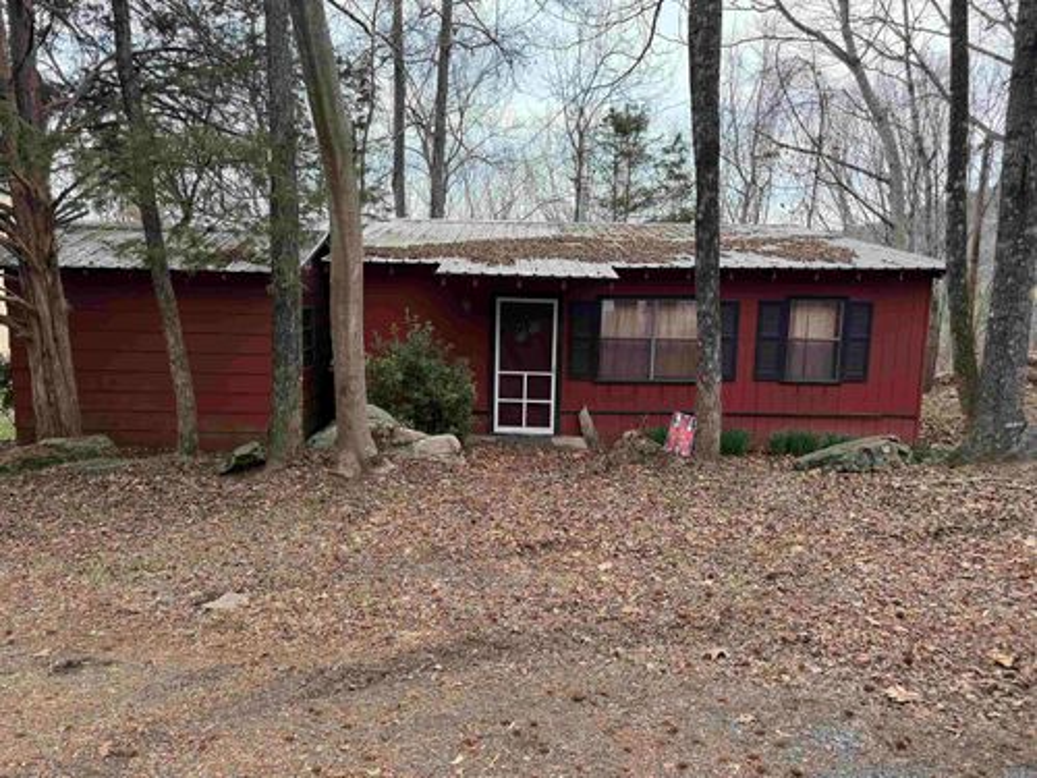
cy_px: 389
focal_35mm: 24
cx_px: 518
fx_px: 719
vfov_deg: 56.8
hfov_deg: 71.6
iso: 100
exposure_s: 1/979
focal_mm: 6.76
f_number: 1.78
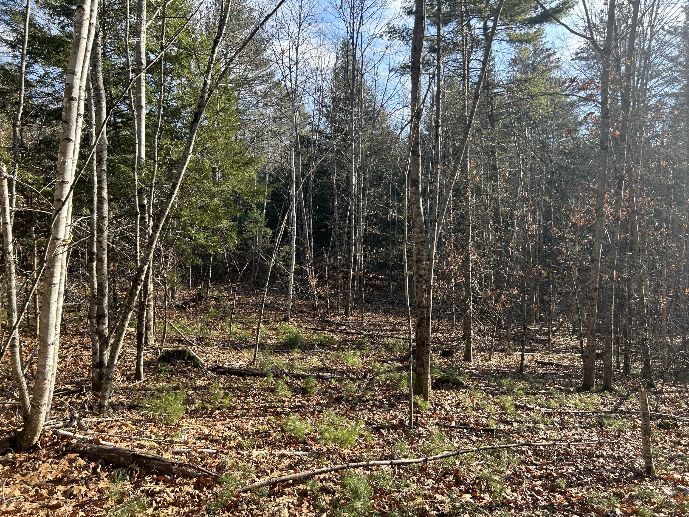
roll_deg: +2.9
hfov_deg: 67.3
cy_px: 258
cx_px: 344
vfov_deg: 53.1
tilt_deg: -3.6
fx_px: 518
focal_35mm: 26
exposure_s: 1/775
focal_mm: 5.7
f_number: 1.5
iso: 50
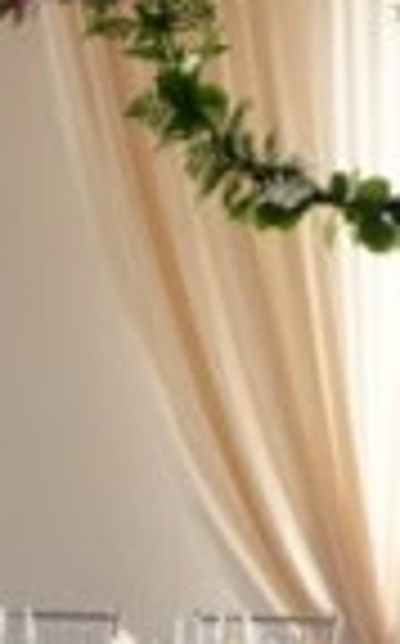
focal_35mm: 143
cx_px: 326
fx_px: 2502
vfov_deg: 14.5
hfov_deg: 9.1
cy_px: 50
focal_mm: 24
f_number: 10
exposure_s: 1/8
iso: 800
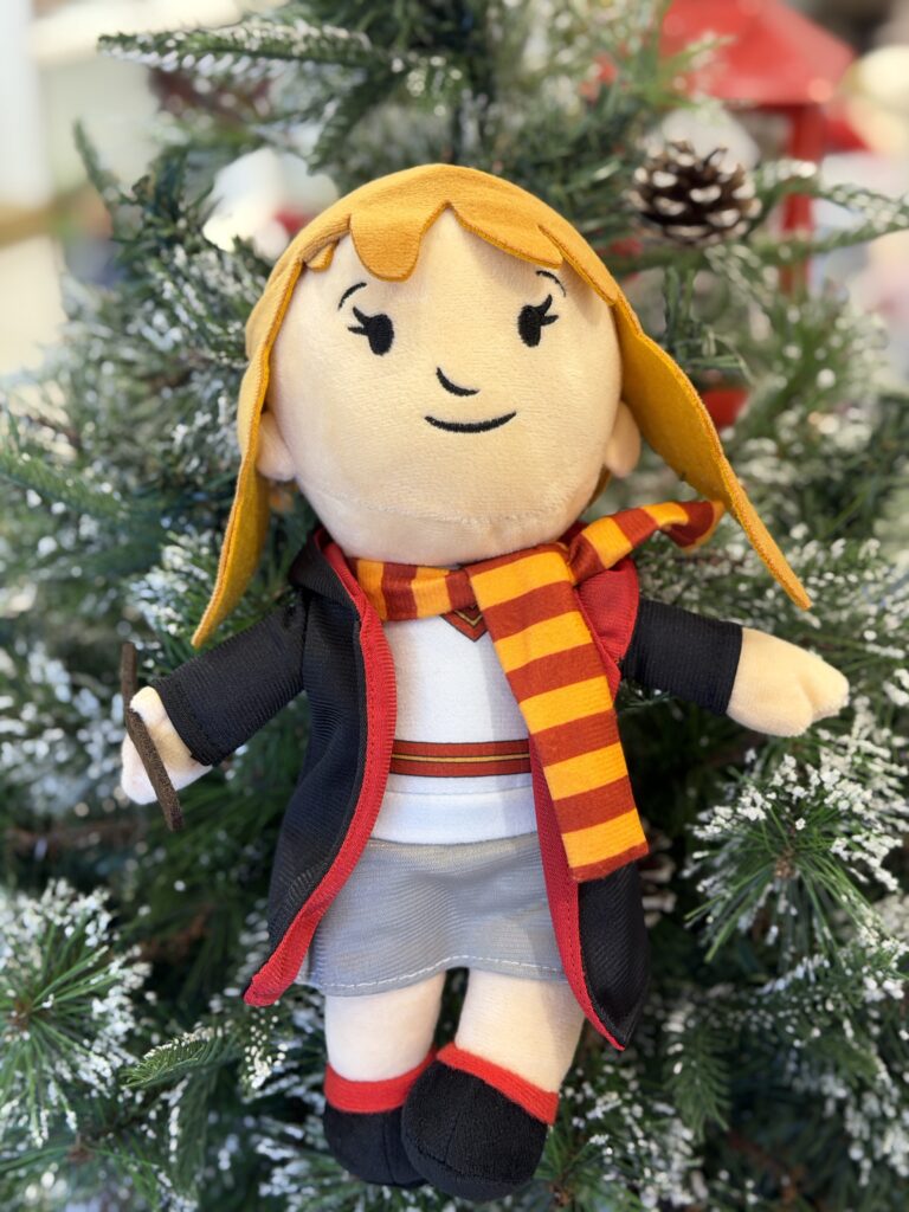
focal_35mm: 48
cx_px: 454
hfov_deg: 30.3
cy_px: 606
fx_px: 1681
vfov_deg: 39.7
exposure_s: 1/60
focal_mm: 6.76
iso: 100
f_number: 1.78
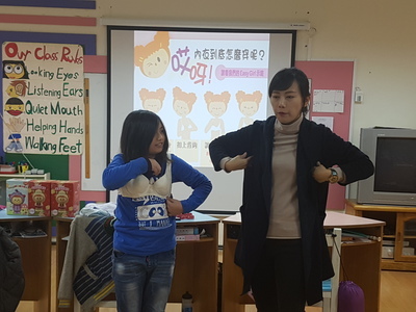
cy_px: 156
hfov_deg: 67.3
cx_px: 208
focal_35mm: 26
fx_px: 312
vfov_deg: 53.1
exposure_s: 1/60
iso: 80
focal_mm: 4.2
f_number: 1.7
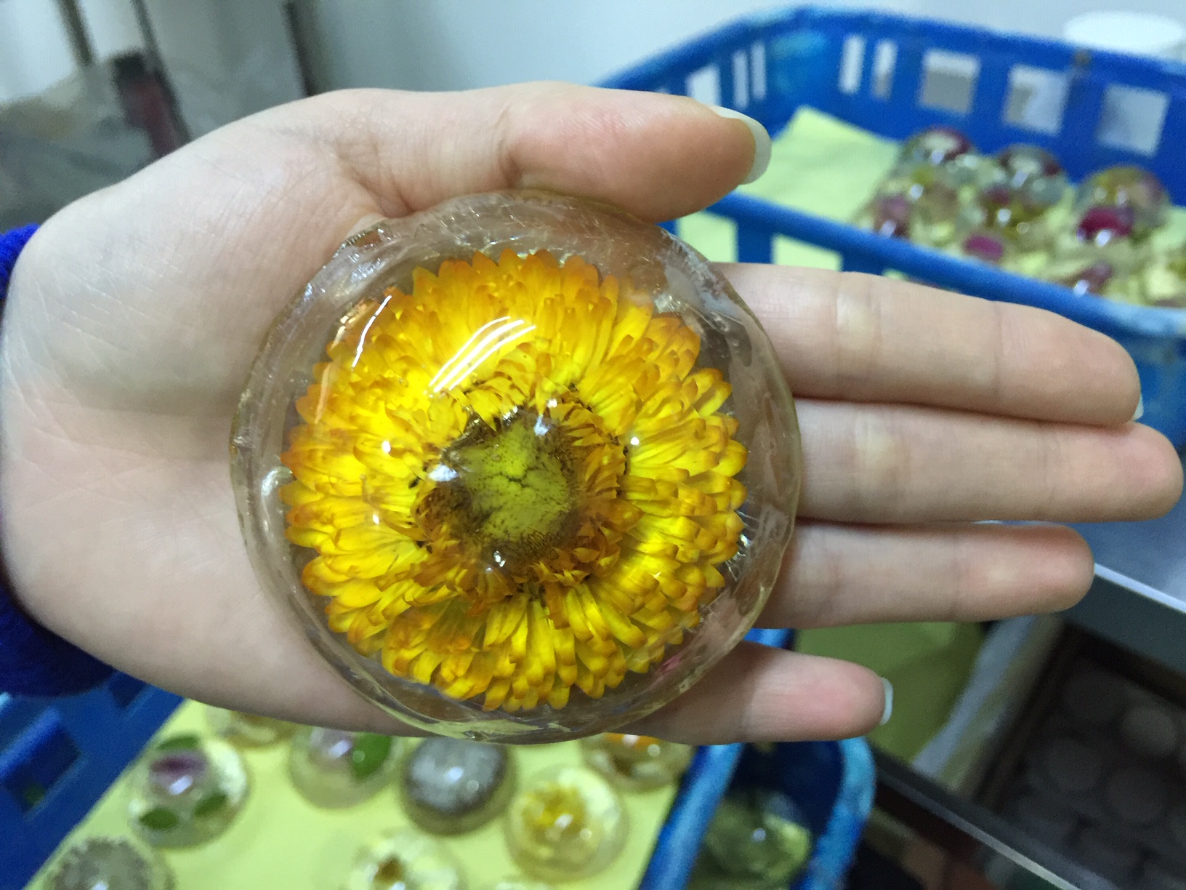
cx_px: 593
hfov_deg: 61.7
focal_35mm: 29
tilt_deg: -37.5
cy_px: 445
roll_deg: +3.1
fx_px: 994
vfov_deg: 48.2
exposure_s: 1/17
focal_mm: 4.15
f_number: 2.2
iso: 125
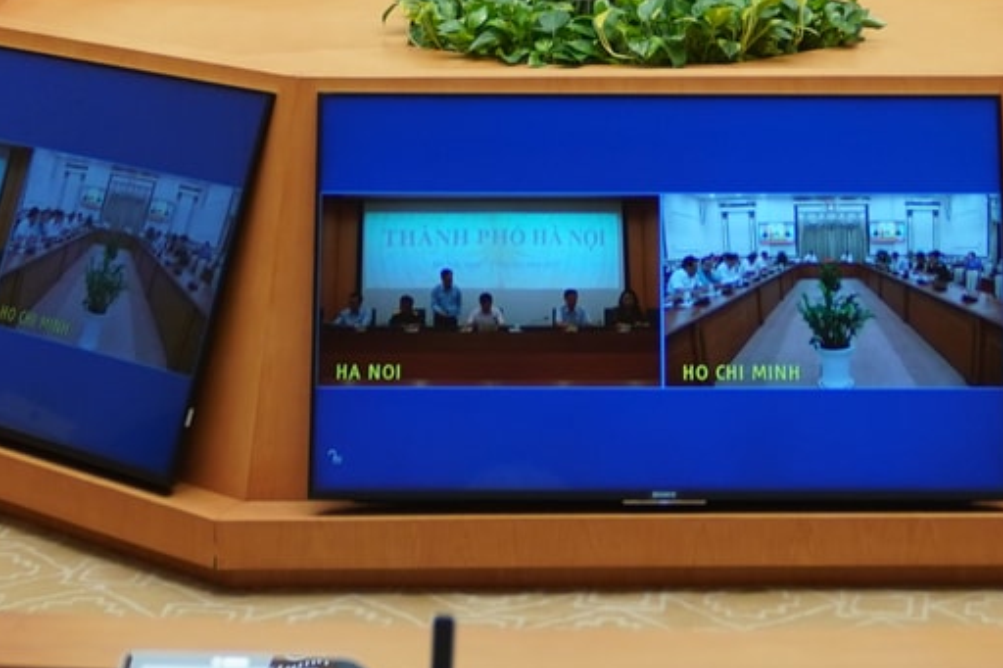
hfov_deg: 17.1
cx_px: 574
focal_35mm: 120
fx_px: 3342
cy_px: -449
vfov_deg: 10.8
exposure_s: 1/250
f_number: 2.8
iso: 500
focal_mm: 32
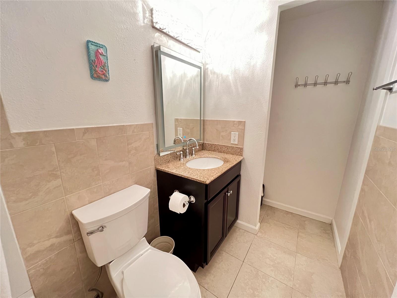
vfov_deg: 89.9
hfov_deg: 106.2
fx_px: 149
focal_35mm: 13
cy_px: 149
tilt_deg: -14.0
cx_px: 198
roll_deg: +0.2
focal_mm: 1.57
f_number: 1.8
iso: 1000
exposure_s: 1/40
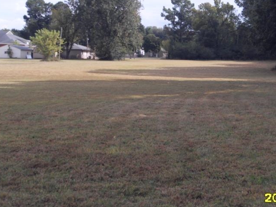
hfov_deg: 33.9
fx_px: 446
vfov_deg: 25.9
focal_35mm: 56
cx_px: 194
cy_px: 64
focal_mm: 6.3
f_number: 8.2
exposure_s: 1/125
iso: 80
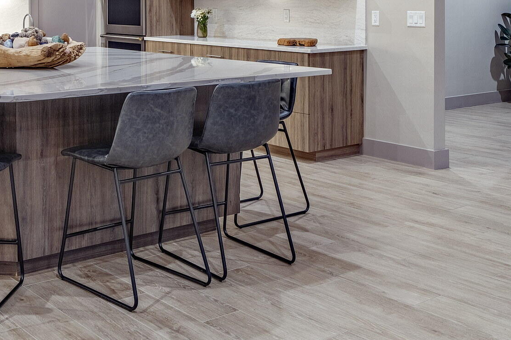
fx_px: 752
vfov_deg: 24.3
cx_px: 187
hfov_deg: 37.3
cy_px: -2
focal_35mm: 53
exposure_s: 1/25
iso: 200
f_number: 8
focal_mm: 21
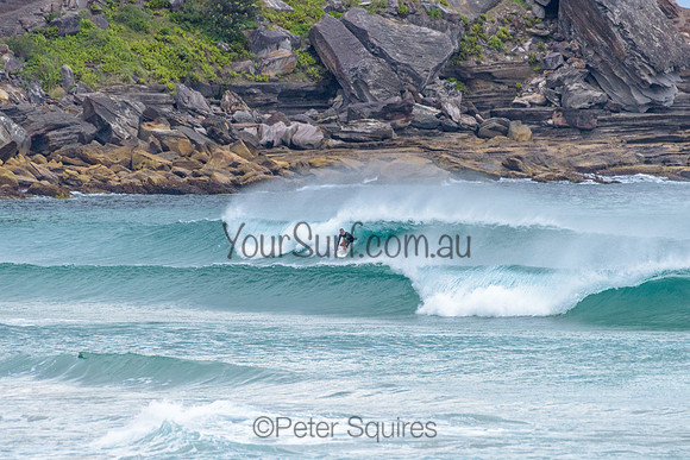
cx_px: 336
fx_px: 11755
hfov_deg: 3.4
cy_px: 224
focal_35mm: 613
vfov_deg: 2.2
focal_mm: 500
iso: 1250
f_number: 5.6
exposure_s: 1/2000
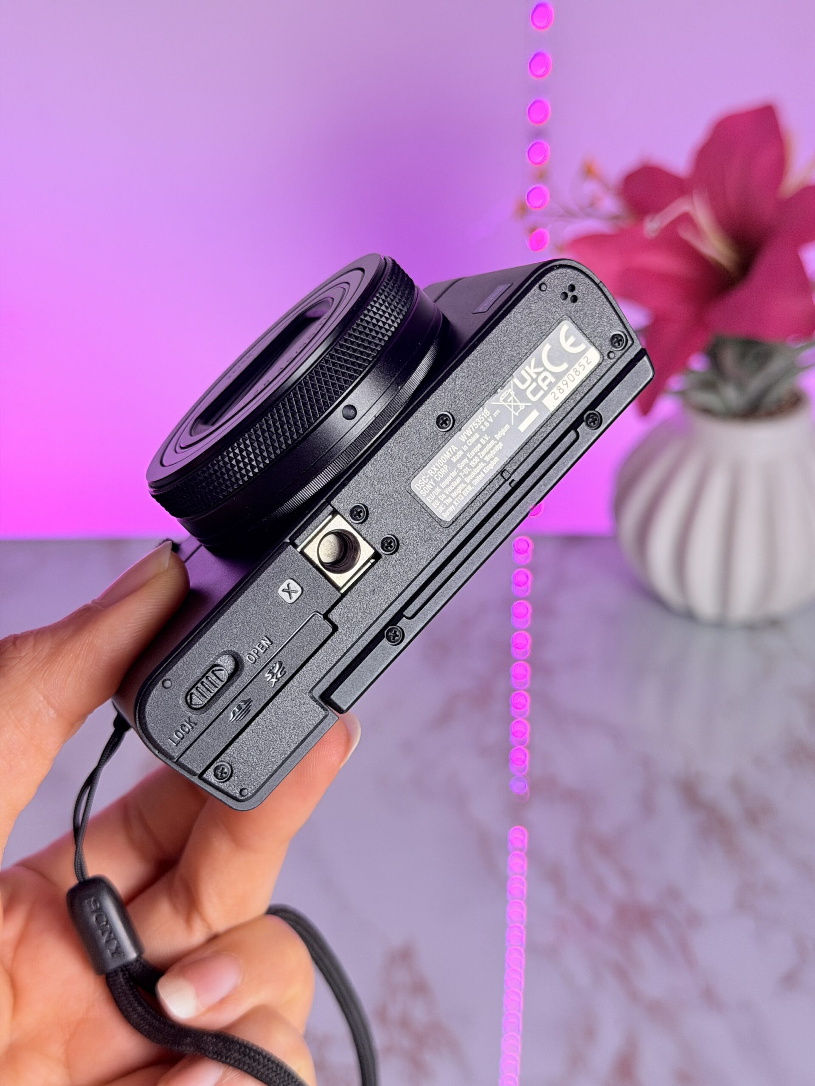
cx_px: 408
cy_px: 543
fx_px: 1507
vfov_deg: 39.7
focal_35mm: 48
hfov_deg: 30.3
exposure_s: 1/104
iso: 125
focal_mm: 6.76
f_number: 1.78
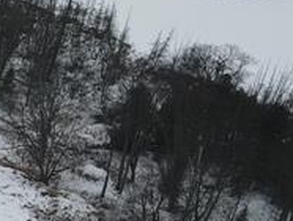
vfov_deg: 11.3
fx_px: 1119
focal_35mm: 132
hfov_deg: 11.7
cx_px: -446
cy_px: 131
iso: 100
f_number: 2.8
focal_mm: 4.5
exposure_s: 1/320
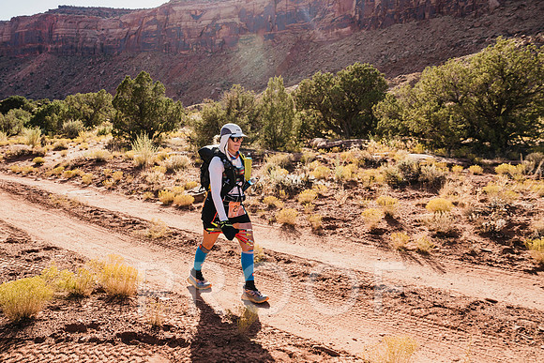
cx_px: 272
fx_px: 438
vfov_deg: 45.0
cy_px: 182
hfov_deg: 63.6
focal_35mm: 29
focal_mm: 29
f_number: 5.6
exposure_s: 1/250
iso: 100
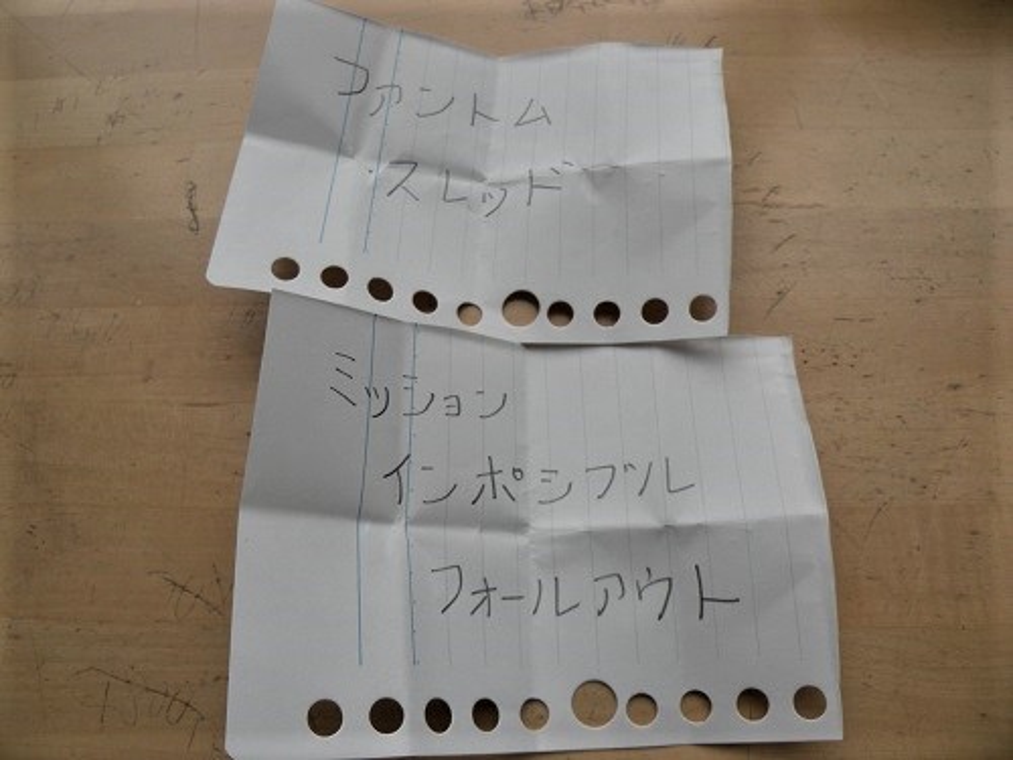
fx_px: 790
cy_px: 380
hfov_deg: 65.3
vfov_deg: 51.4
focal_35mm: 27
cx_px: 506
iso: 64
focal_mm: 4.7
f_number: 4
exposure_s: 1/103
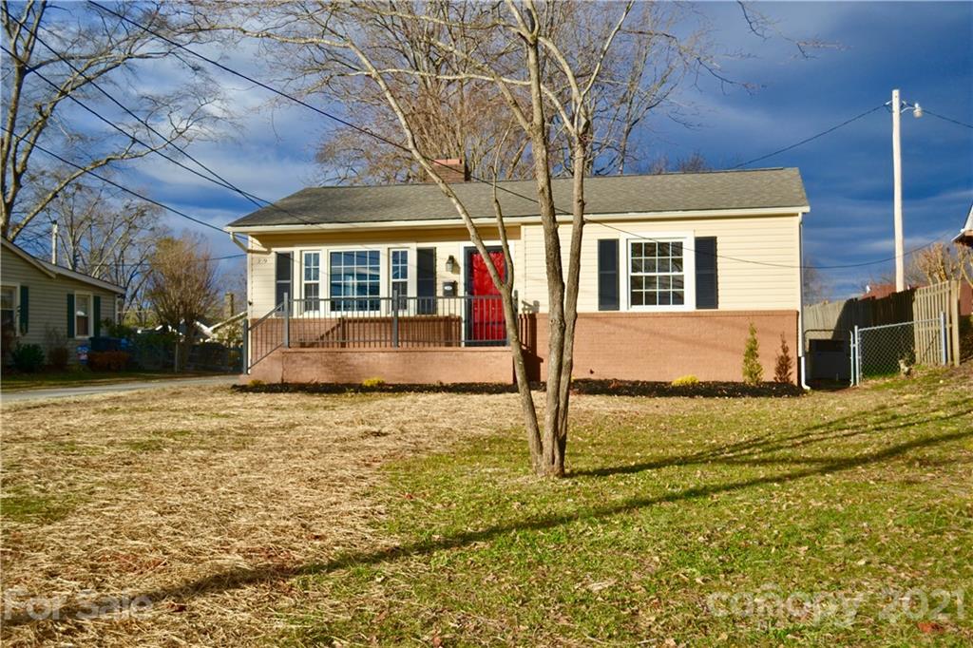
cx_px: 486
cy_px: 324
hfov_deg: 49.6
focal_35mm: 39
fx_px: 1054
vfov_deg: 34.2
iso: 100
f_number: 4.2
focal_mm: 26
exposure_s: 1/800
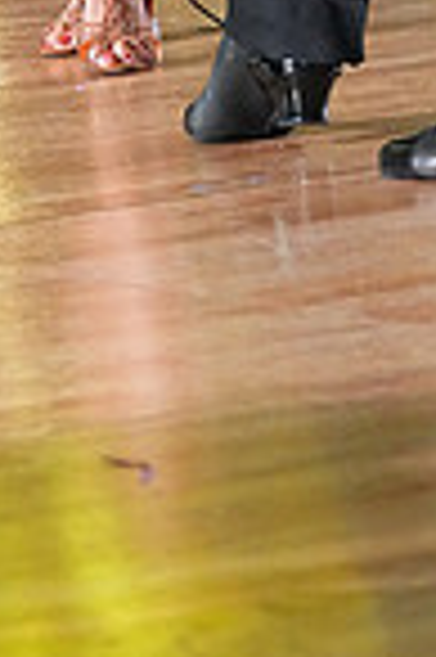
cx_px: 101
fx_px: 5790
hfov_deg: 4.3
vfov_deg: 6.4
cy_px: -490
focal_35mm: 318
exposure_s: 1/400
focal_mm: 80
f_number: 5
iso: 8000
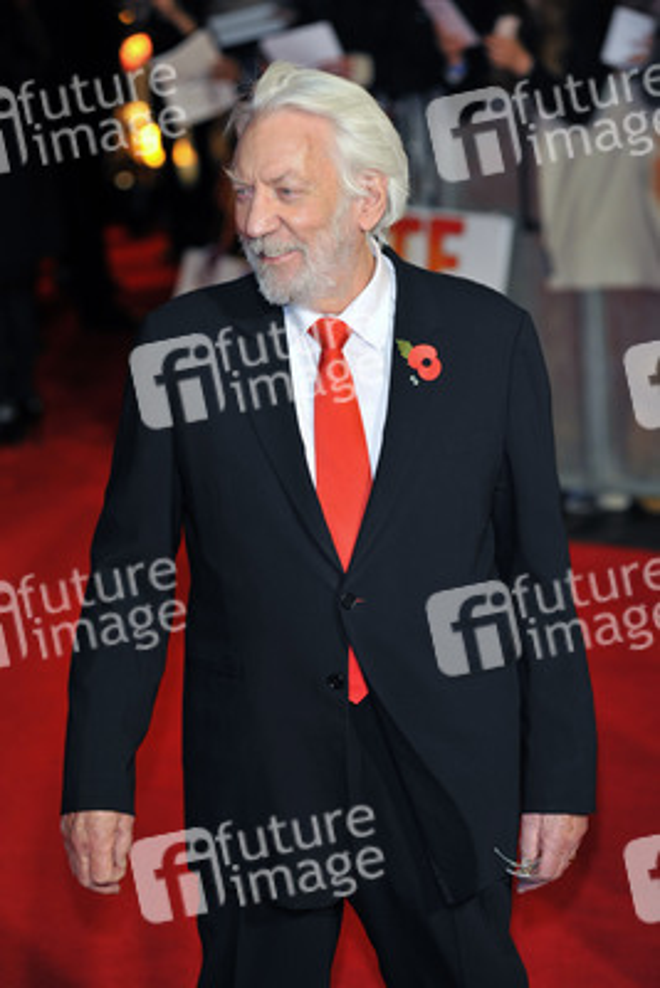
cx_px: 330
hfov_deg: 13.1
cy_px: 494
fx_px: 2885
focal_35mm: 105
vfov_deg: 19.4
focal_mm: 105
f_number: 4
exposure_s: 1/250
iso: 1000
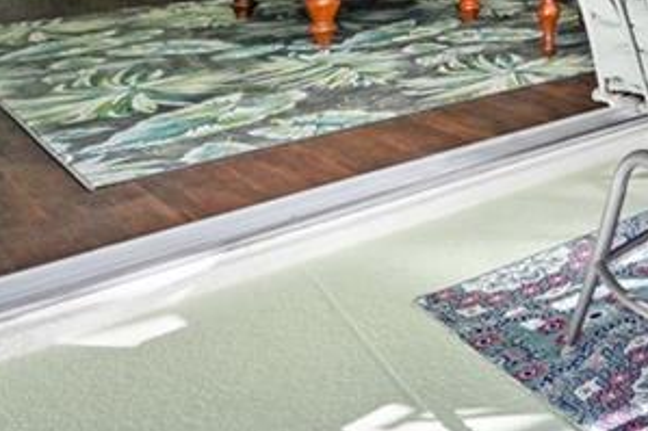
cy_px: -200
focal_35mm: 48
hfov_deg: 27.0
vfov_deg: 23.1
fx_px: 863
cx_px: 999
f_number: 11
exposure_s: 1/25
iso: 160
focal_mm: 14
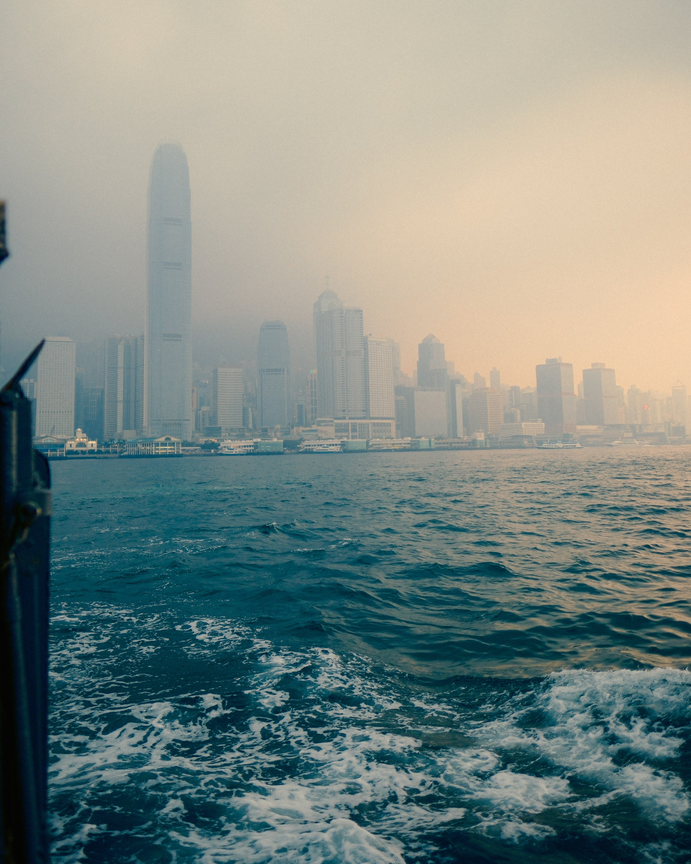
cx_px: 334
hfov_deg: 51.5
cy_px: 354
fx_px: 716
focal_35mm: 28
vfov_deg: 61.8
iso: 160
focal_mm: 16
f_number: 1.4
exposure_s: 1/1000
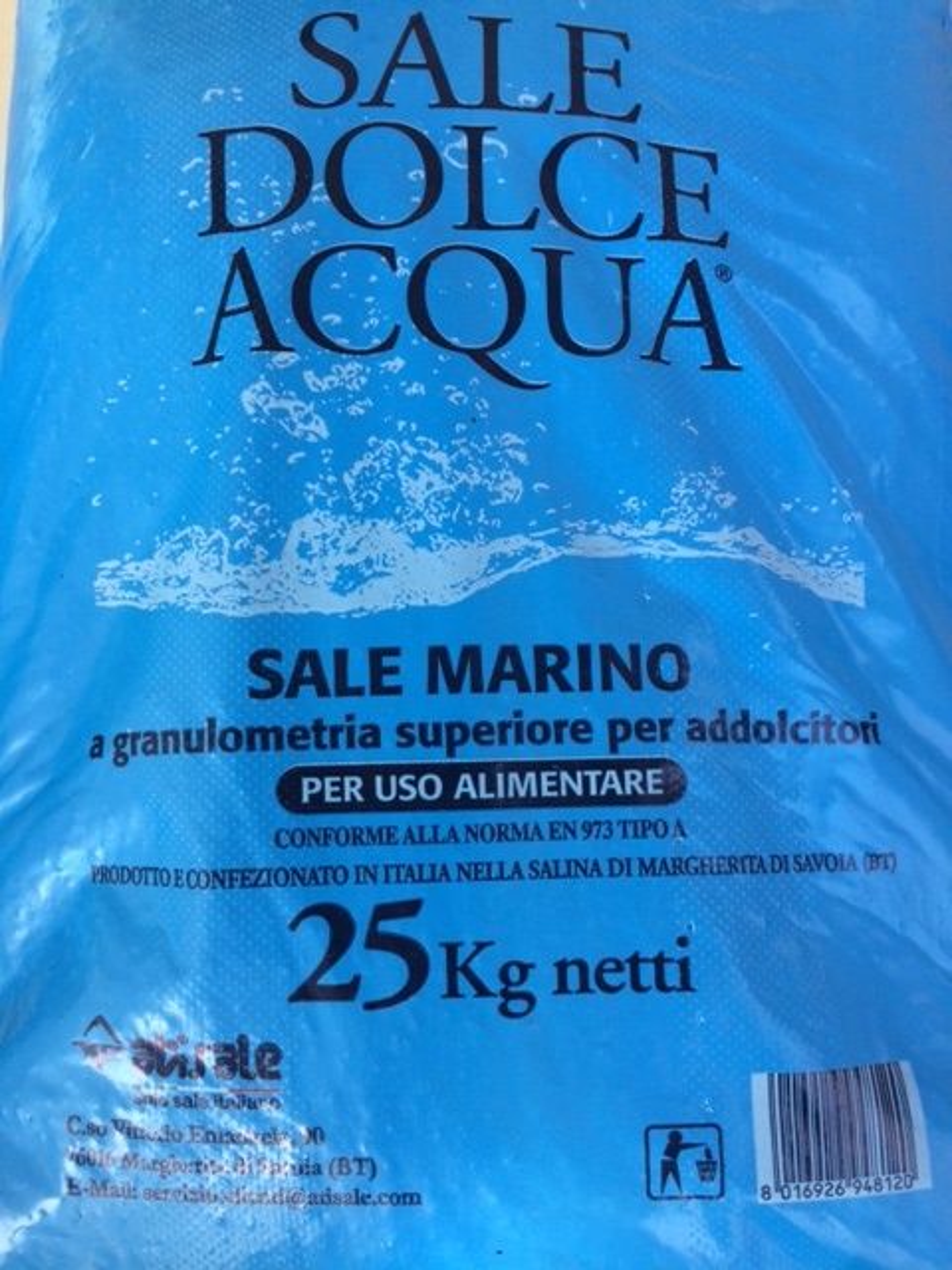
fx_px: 1063
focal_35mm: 29
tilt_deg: -81.3
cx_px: 476
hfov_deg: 48.2
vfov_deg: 61.7
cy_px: 635
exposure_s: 1/50
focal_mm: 4.15
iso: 50
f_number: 2.2
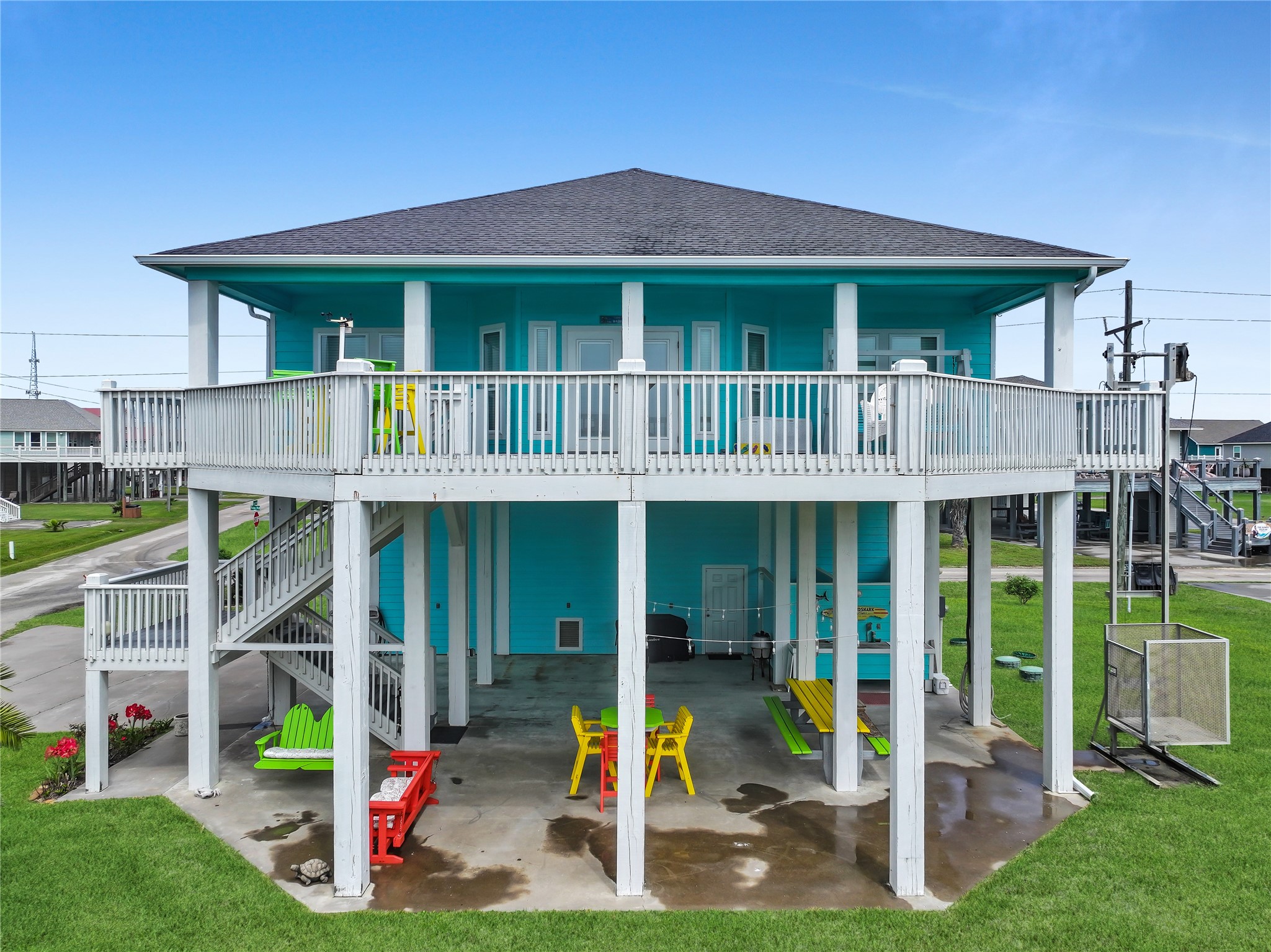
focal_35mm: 24
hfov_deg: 71.6
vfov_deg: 56.8
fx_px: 881
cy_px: 476
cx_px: 636
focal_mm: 12.29
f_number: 2.8
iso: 100
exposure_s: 1/2000
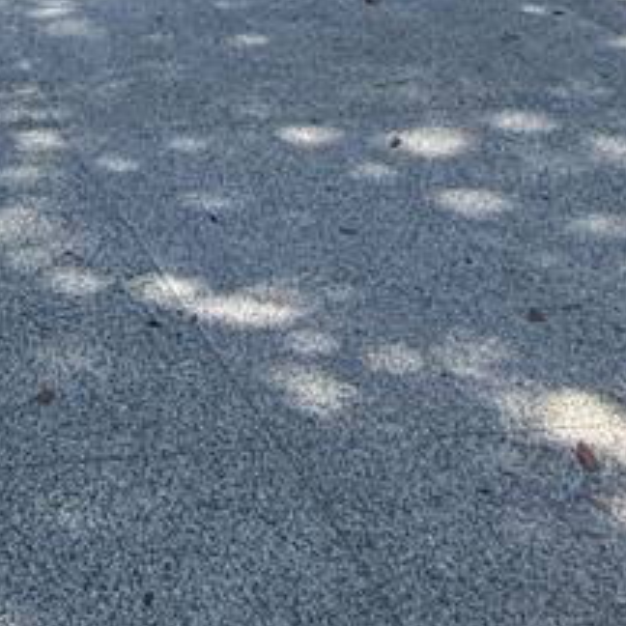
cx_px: -365
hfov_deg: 21.9
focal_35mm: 62
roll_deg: -2.0
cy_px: -441
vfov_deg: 20.9
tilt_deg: +3.7
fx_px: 1269
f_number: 2.2
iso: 50
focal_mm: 2.22
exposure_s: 1/564
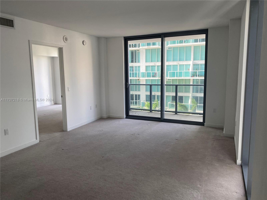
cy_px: 100
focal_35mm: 26
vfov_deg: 53.1
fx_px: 201
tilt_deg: -6.7
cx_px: 134
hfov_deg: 67.3
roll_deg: +0.2
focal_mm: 4.25
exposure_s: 1/120
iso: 80
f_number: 1.8
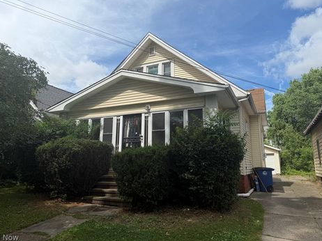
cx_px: 158
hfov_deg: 67.3
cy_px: 112
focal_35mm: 26
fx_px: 242
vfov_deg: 53.0
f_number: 1.78
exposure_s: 1/4673
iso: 80
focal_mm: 6.76
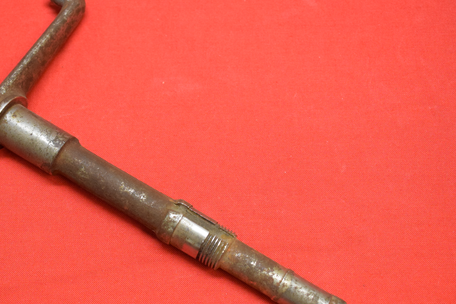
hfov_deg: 34.8
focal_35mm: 57
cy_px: 197
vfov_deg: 23.7
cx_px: 169
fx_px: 722
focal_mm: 24
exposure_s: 1/125
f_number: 5
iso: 2000
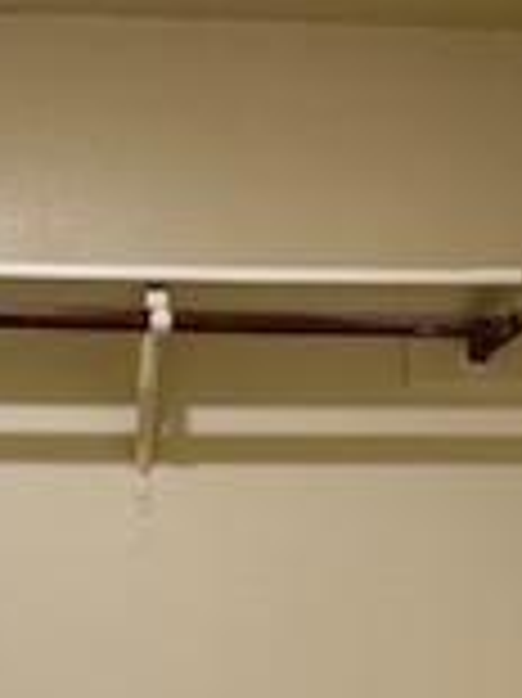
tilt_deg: -1.6
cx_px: 234
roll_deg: +0.0
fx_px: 1993
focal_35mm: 99
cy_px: 784
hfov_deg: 14.9
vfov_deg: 19.0
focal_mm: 6.76
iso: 200
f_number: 1.78
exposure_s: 1/120
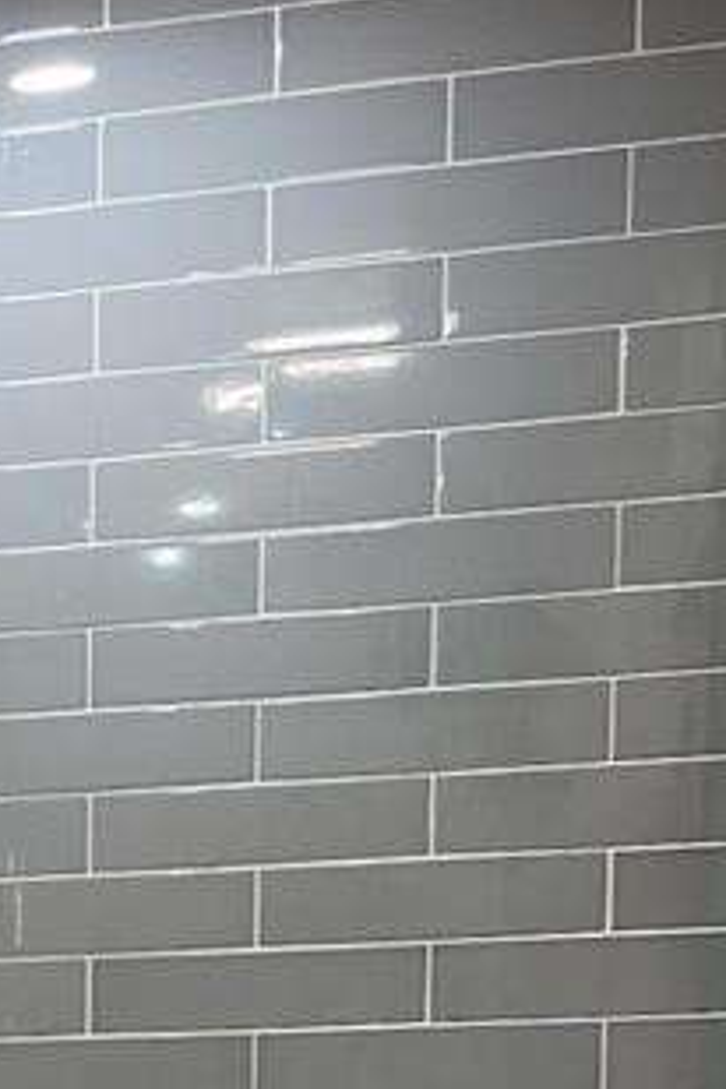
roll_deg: +1.5
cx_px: -754
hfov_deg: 11.6
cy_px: 1459
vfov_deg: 18.0
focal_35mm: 105
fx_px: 3176
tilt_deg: -5.6
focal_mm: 4.2
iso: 80
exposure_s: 1/60
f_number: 1.6
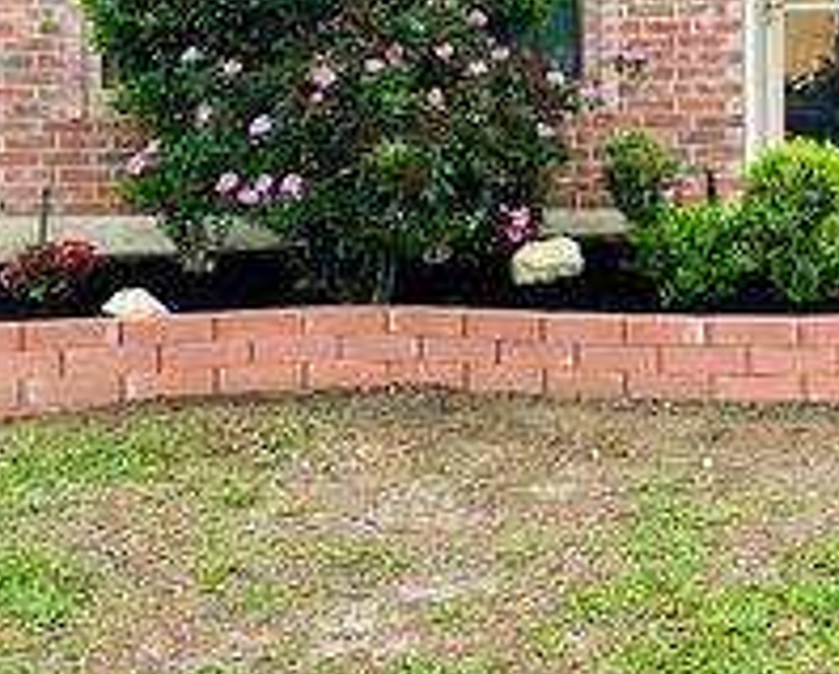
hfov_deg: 28.3
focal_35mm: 64
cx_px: 763
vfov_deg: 23.3
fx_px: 1592
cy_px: 78
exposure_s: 1/43
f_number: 1.5
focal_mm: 5.7
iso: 500
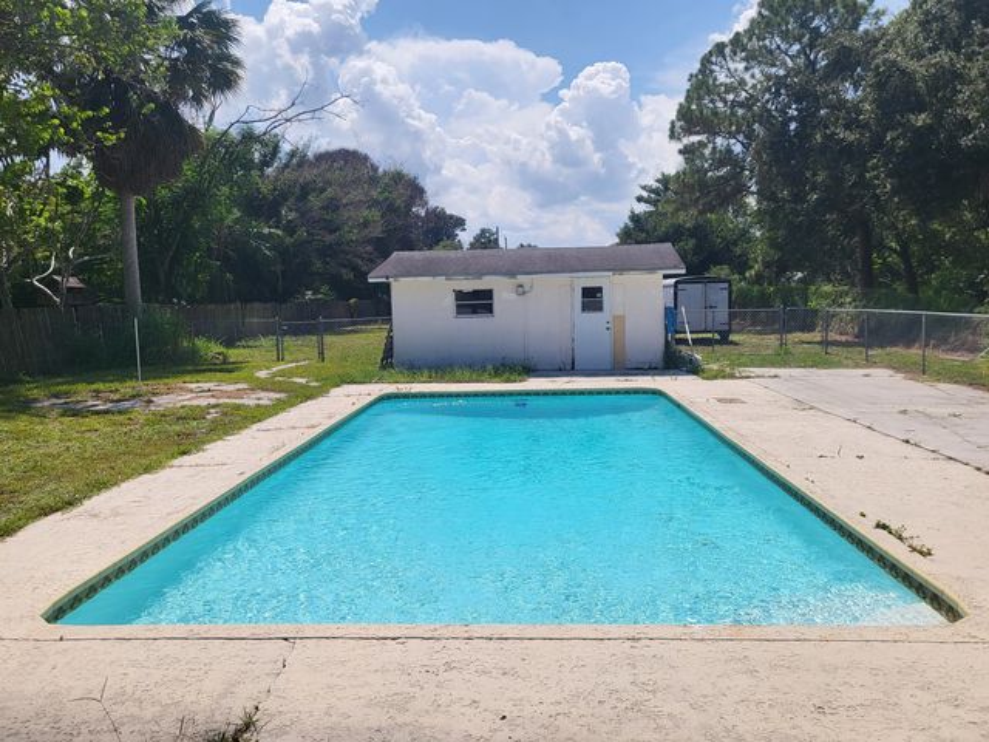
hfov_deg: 67.3
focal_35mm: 26
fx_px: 743
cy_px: 371
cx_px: 494
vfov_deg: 53.1
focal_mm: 4.25
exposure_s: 1/6002
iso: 50
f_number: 1.8
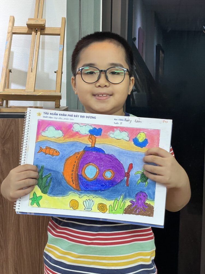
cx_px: 102
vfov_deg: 36.8
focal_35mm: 52
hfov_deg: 28.0
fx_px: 411
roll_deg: -0.9
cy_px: 137
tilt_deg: -7.0
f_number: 2
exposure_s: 1/100
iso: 125
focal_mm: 6
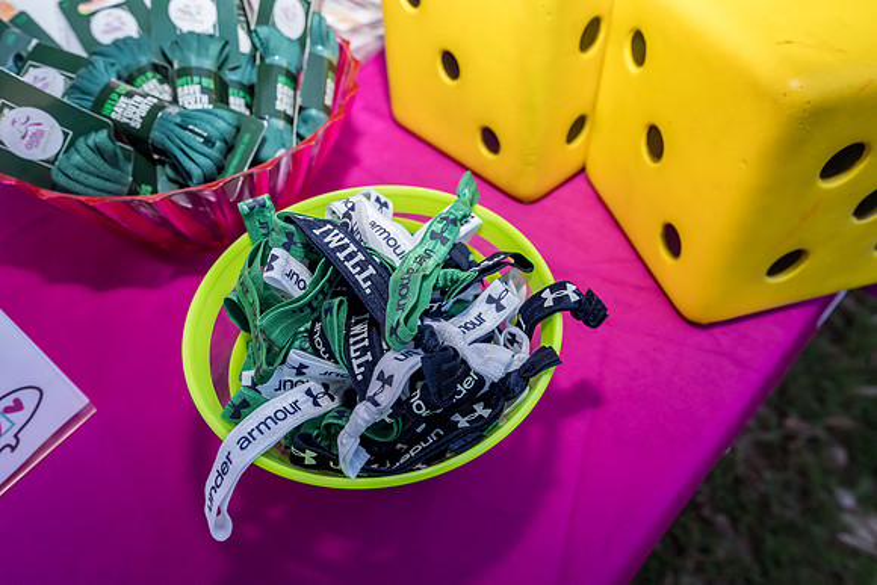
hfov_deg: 71.5
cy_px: 292
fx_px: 609
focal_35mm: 25
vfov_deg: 51.3
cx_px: 438
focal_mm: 25
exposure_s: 1/500
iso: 1600
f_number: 6.3
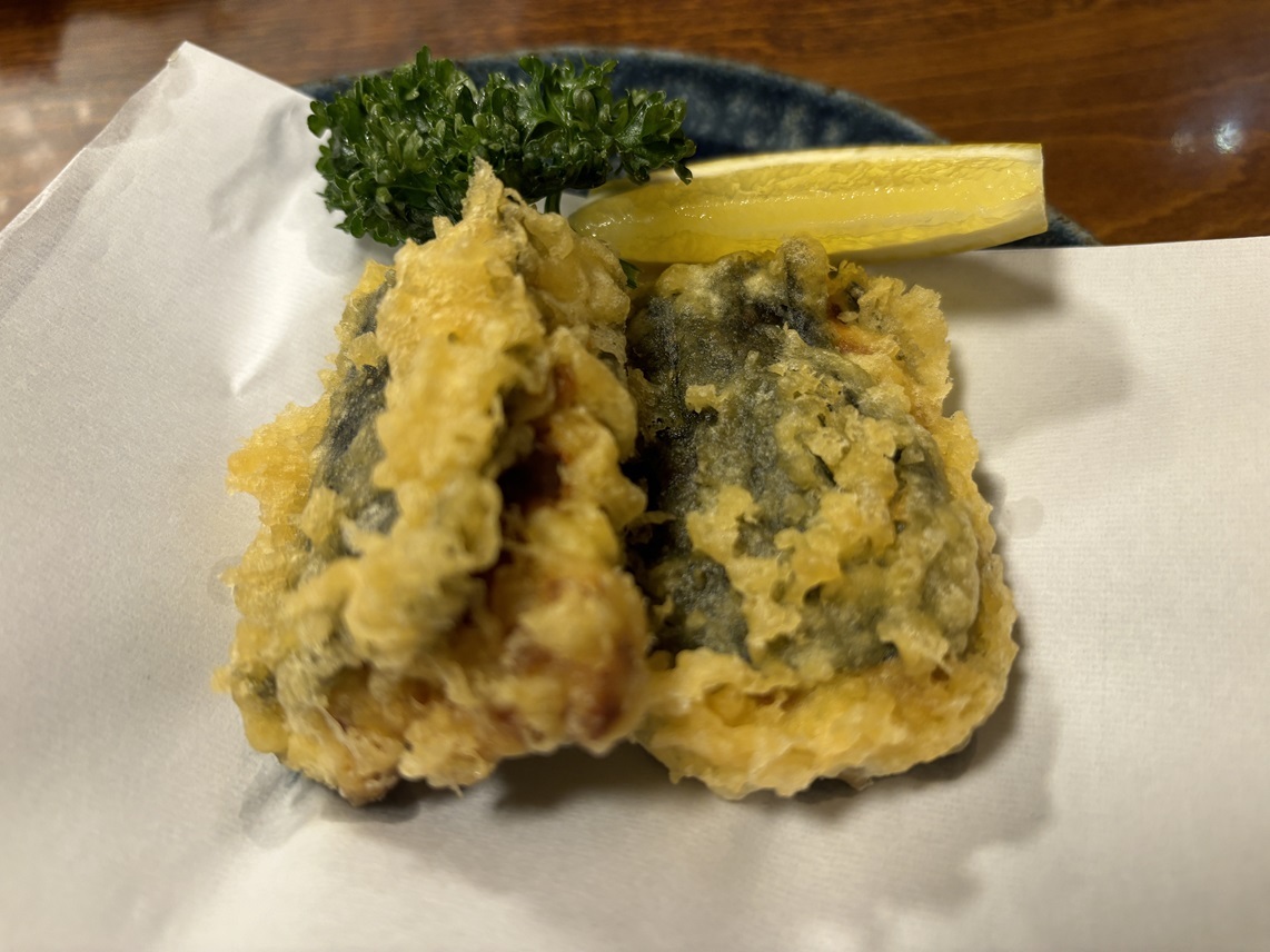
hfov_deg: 67.3
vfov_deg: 53.0
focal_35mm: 26
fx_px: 954
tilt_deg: -56.7
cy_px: 476
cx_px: 635
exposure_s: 1/57
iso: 125
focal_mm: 5.96
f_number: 1.6
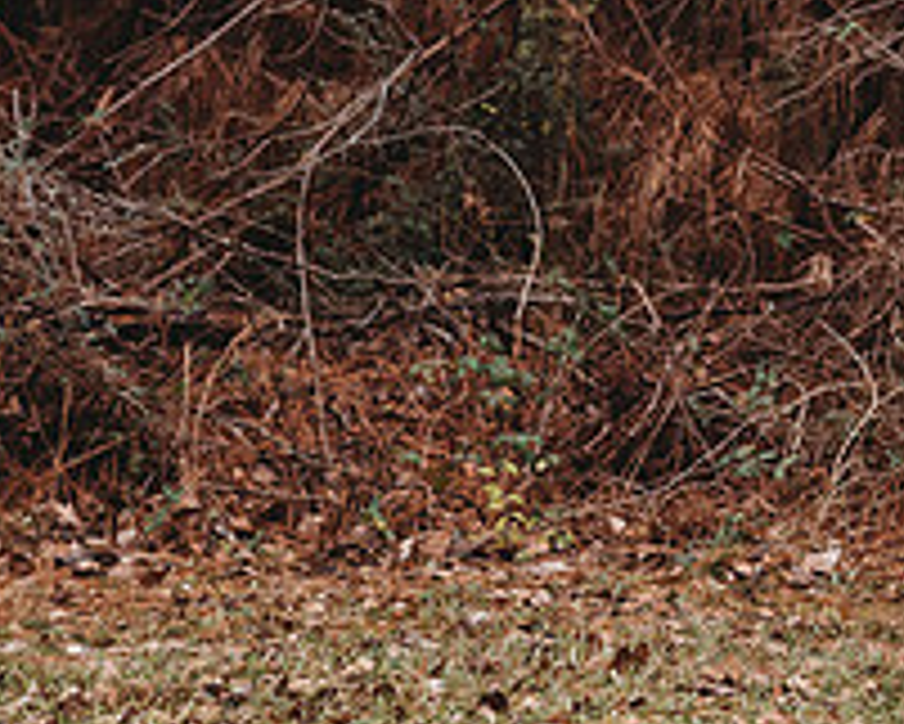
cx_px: 1030
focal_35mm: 325
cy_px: 70
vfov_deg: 4.8
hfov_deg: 5.9
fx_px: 8700
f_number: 4
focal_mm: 120
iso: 800
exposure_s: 1/800
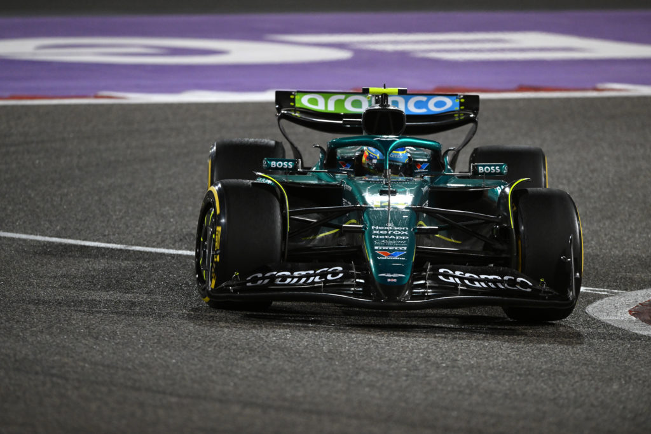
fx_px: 7234
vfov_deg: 3.4
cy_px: 217
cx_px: 326
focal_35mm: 400
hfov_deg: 5.2
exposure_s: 1/1250
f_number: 4
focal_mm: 400
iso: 3200
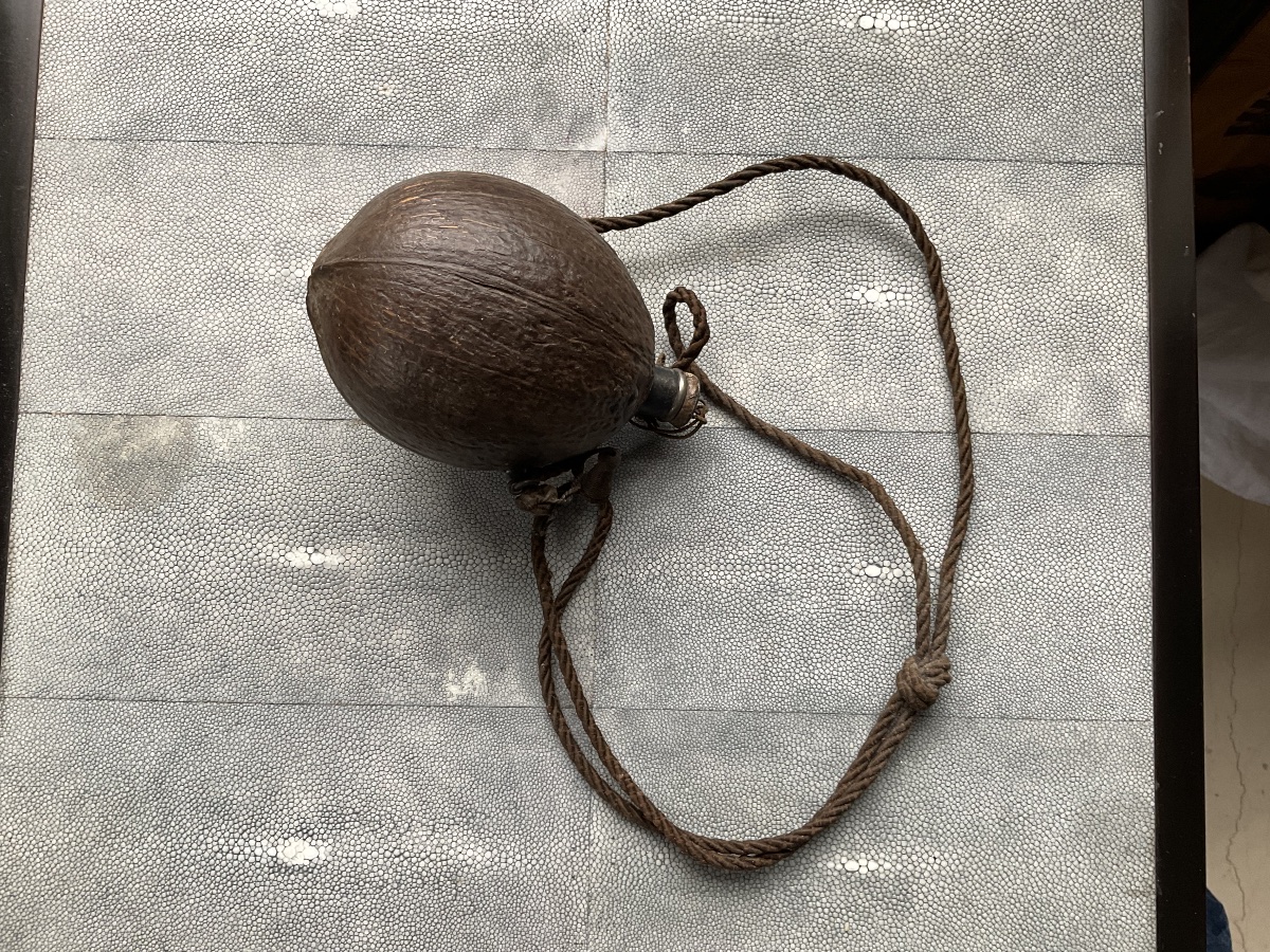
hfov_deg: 61.7
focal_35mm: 29
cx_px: 635
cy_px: 476
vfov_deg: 48.2
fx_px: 1064
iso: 50
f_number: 1.8
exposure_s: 1/60
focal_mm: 3
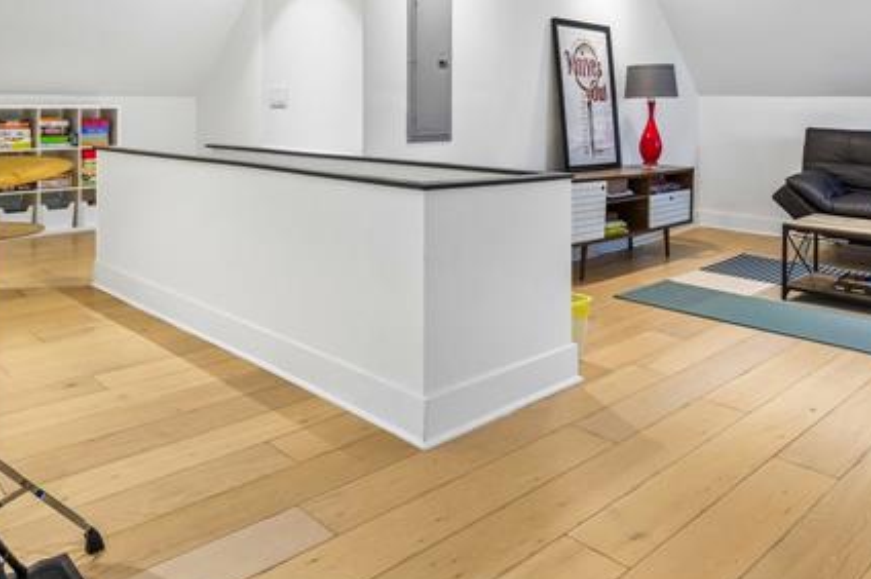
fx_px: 701
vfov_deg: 42.2
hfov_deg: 63.0
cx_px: 341
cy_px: 90
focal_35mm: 29
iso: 250
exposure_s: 1/8
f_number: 4
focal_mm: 8
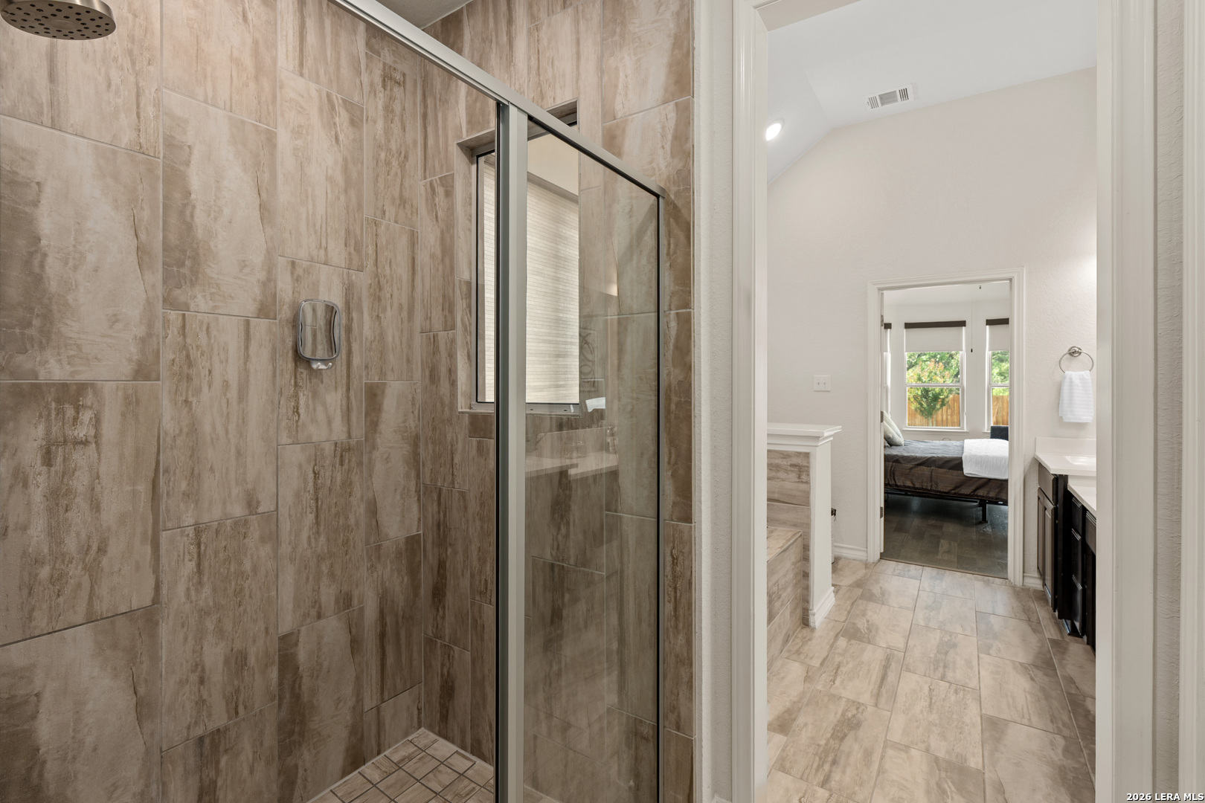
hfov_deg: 96.7
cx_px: 602
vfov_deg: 73.7
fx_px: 536
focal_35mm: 16
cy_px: 402
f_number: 7.1
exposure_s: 1/6
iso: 250
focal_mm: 16
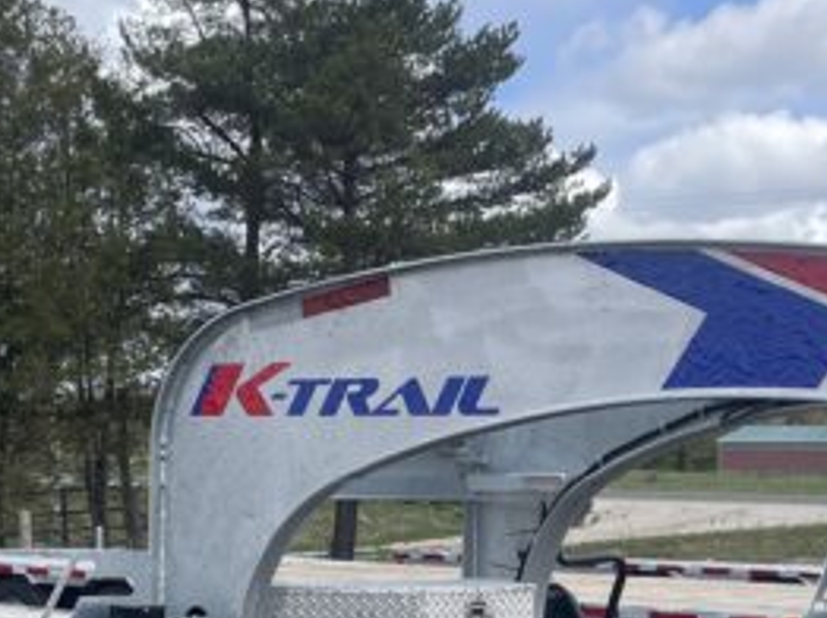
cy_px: 673
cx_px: 246
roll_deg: -1.4
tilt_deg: -5.7
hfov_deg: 24.6
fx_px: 1886
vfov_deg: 18.0
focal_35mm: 79
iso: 32
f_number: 1.6
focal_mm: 4.2
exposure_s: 1/3125
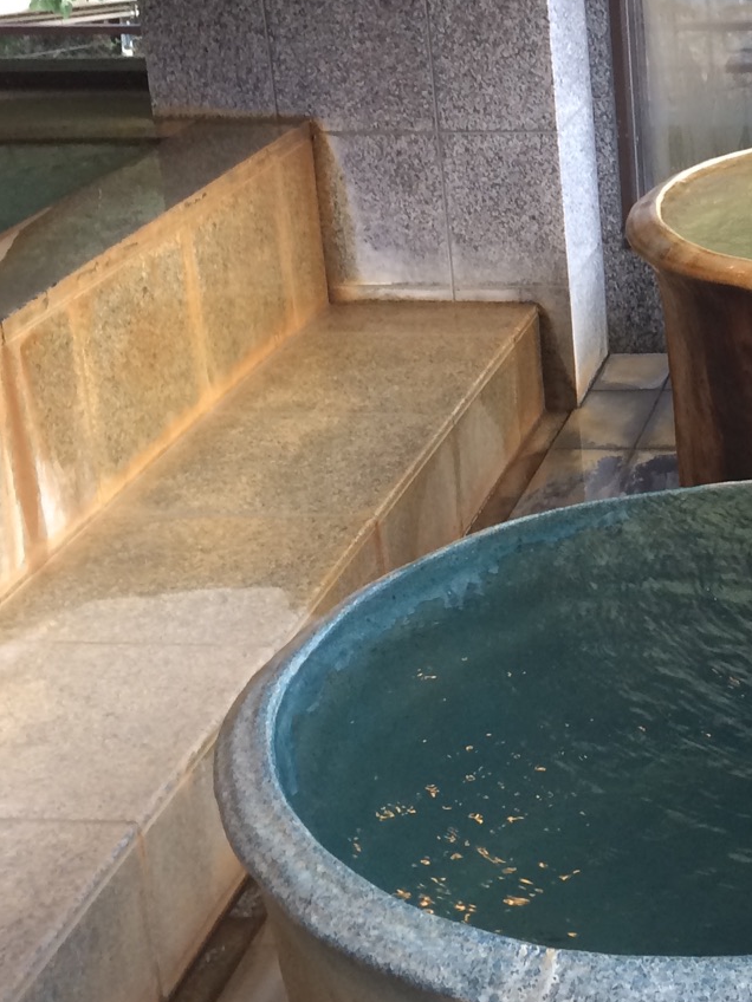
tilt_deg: -18.9
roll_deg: +3.4
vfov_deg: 27.4
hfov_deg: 20.0
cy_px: 261
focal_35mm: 70
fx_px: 2028
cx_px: 849
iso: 40
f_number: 2.2
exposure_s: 1/30
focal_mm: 4.15
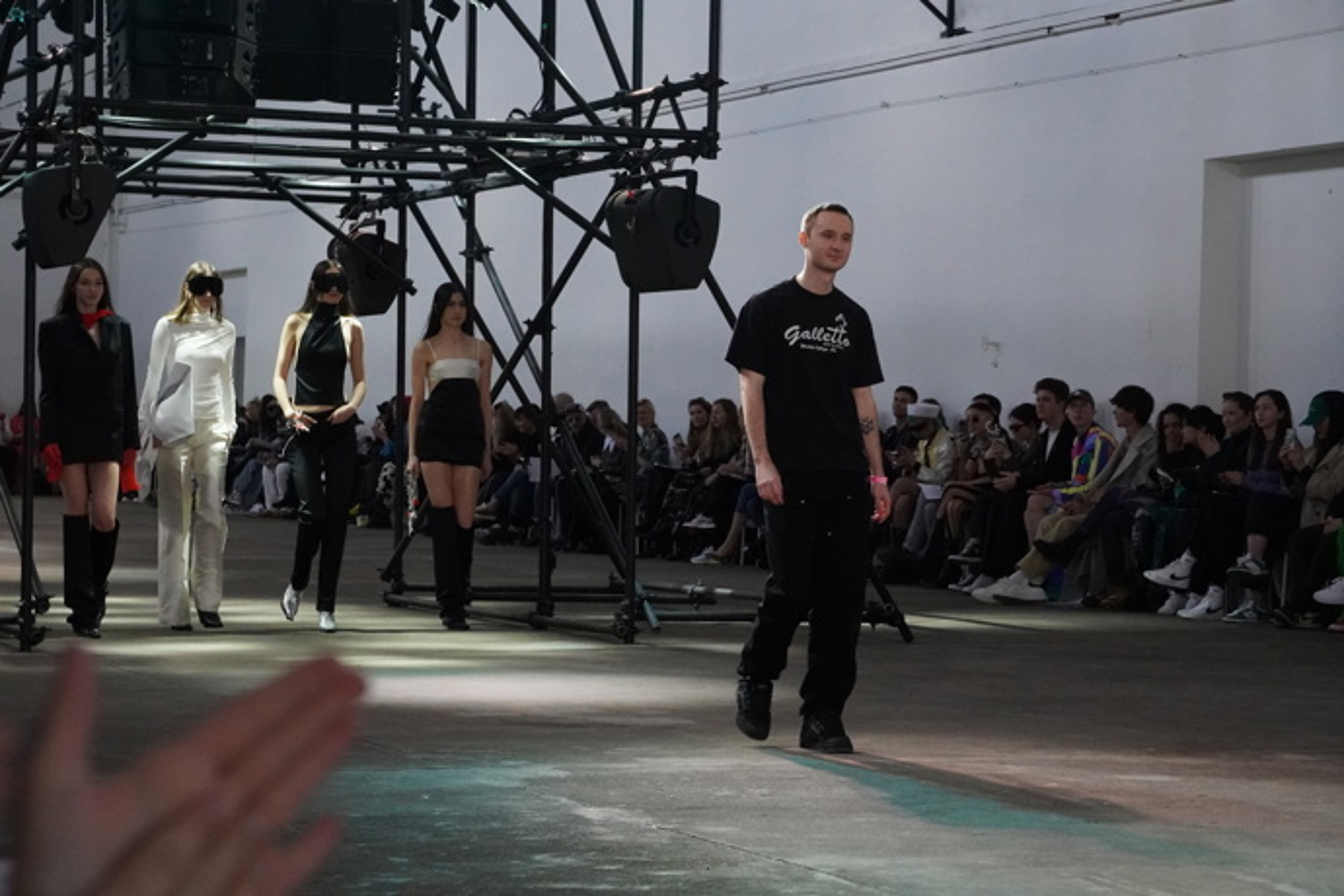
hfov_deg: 19.7
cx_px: 672
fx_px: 3864
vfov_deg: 13.2
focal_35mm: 104
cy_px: 448
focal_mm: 69
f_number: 7.1
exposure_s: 1/640
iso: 6400
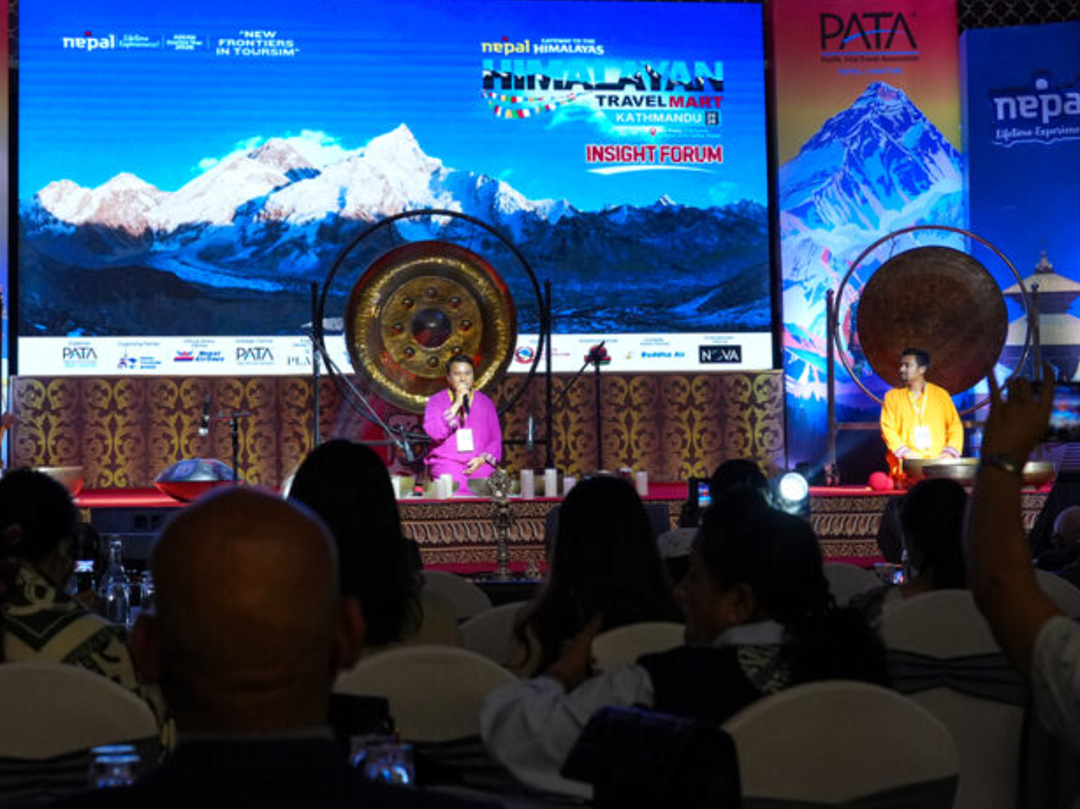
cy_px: 230
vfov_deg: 19.0
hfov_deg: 25.3
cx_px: 429
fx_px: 2401
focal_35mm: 77
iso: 2500
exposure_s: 1/160
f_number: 5.6
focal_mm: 48
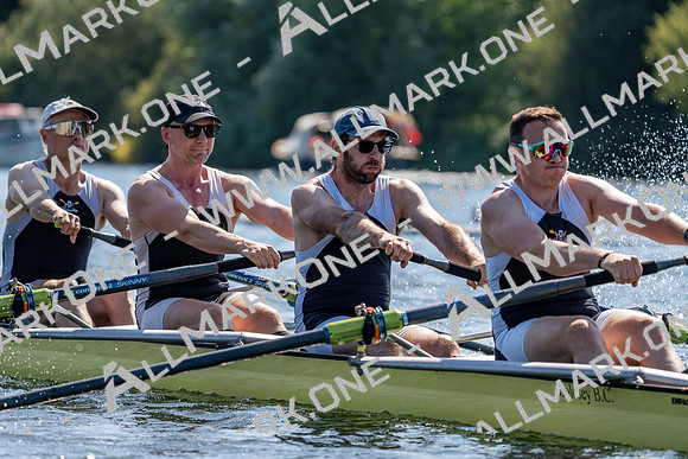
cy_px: 230
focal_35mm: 315
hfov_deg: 6.5
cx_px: 344
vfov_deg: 4.4
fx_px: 6021
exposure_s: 1/2000
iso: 400
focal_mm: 315
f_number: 6.3
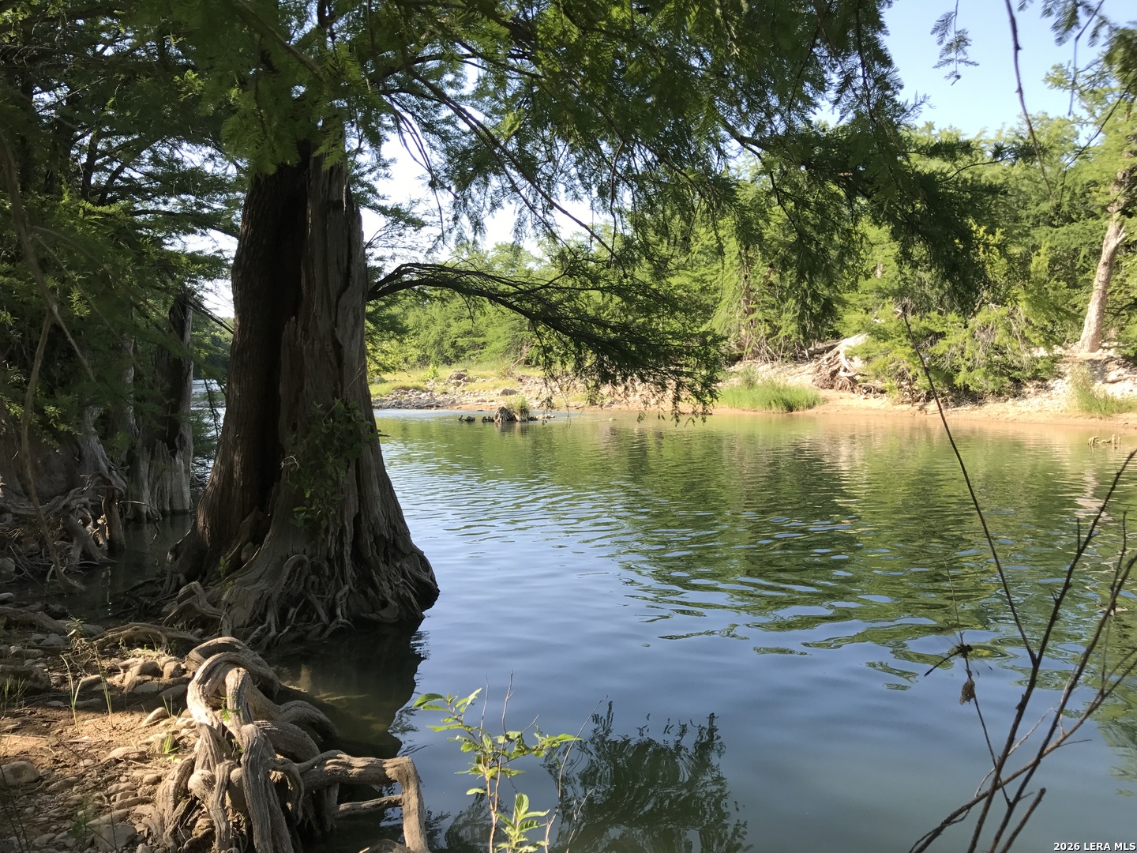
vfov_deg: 49.7
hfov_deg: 63.4
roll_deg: +1.4
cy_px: 426
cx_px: 568
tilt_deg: -3.1
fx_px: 920
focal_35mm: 28
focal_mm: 3.99
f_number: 1.8
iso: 20
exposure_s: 1/595
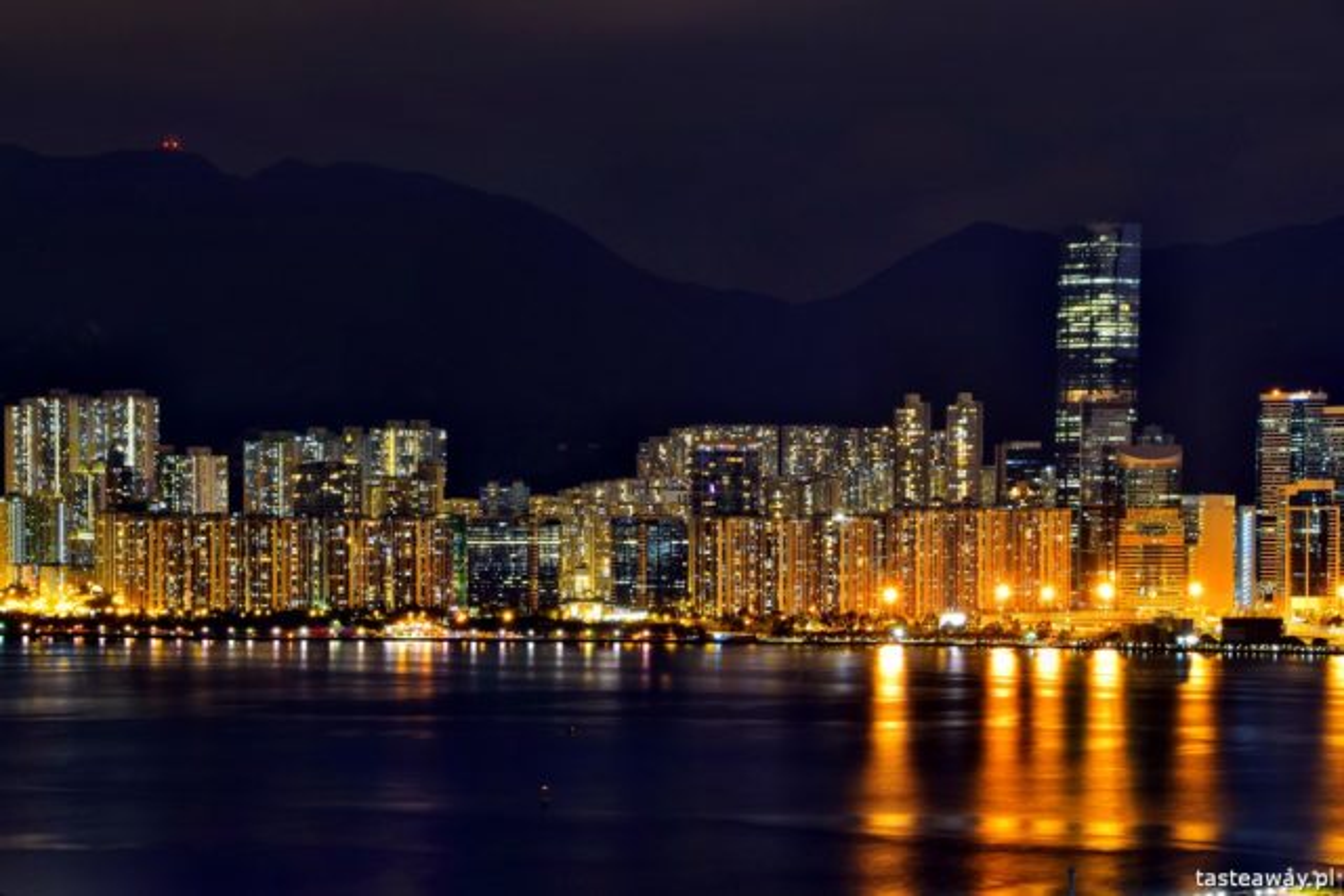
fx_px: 3080
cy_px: 448
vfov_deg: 16.6
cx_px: 672
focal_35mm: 82
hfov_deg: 24.6
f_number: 11
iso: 180
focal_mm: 55
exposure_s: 25
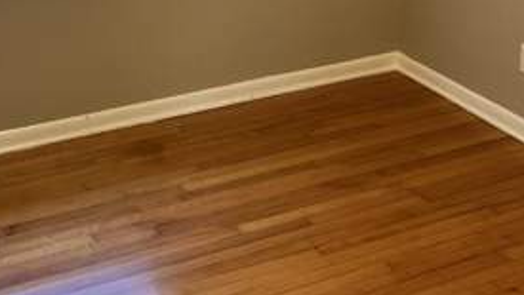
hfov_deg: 31.7
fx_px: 917
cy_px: -99
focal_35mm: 66
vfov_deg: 17.1
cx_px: 192
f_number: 1.5
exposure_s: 1/60
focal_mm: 5.7
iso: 80
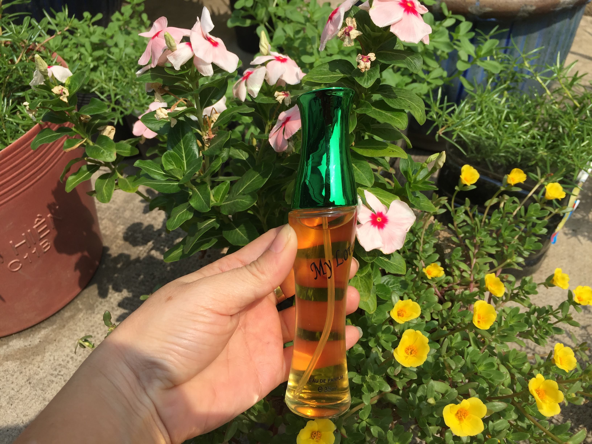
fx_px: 496
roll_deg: +0.4
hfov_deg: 61.7
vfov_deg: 48.2
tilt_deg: -38.9
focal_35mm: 29
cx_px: 296
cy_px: 222
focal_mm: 4.15
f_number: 2.2
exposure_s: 1/1980
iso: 32
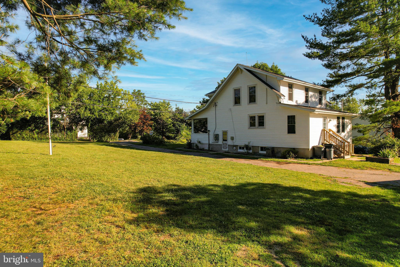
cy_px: 134
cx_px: 200
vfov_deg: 57.2
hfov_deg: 78.6
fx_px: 244
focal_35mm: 22
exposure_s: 1/400
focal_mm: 8.38
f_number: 2.8
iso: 100
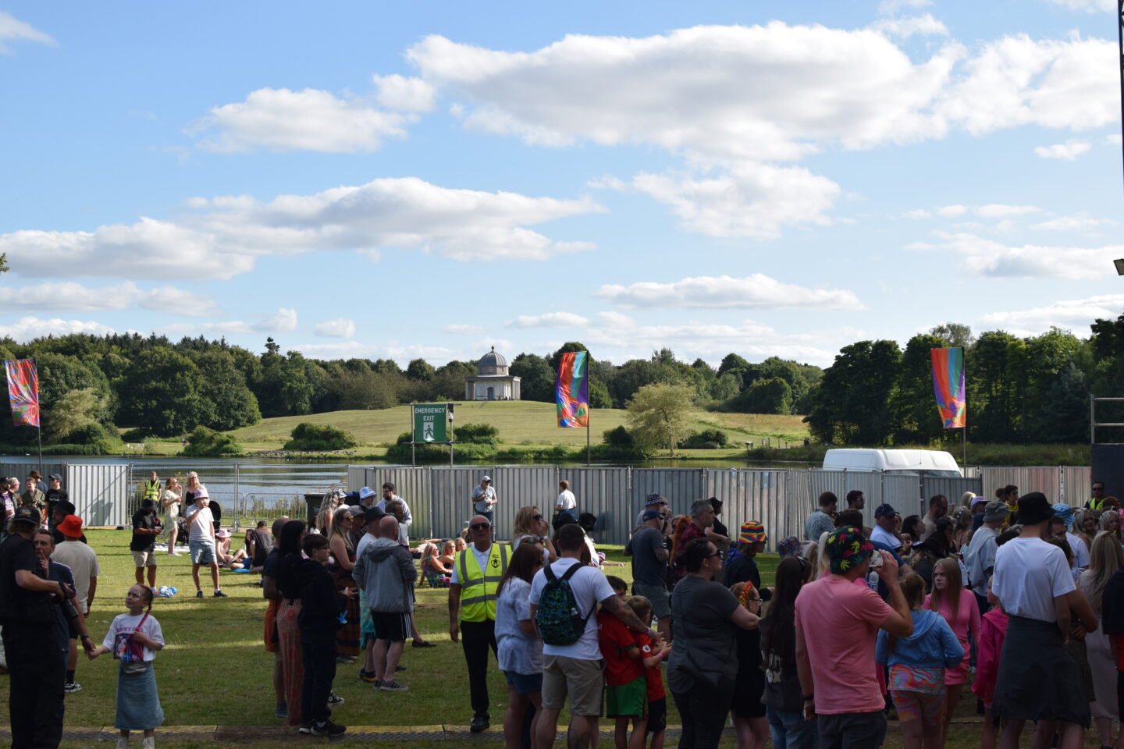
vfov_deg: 25.8
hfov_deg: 37.9
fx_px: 1639
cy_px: 374
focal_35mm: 52
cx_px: 562
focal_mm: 35
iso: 400
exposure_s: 1/1600
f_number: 6.3
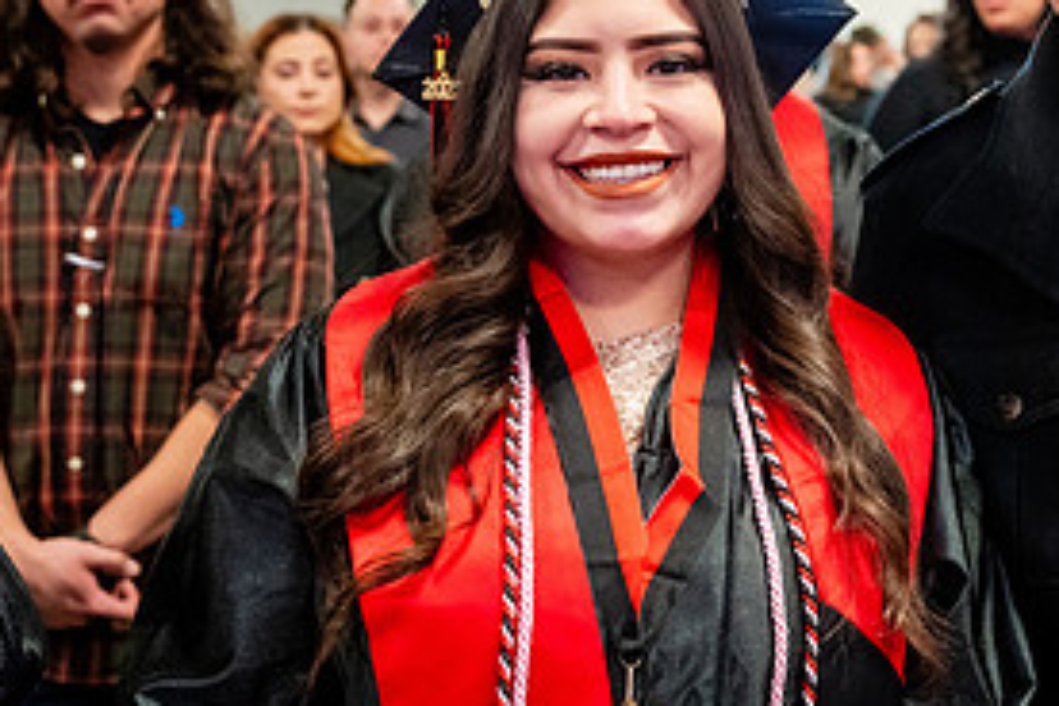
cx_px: 904
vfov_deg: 19.1
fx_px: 2088
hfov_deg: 27.7
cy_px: 242
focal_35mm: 71
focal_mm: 28
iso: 3200
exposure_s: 1/160
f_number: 2.8
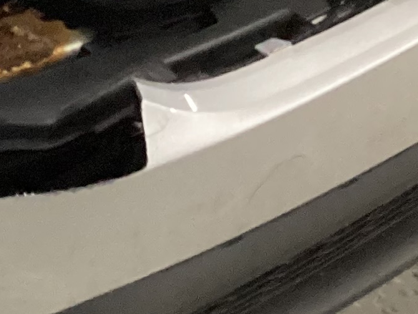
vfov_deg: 9.6
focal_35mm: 151
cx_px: -422
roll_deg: +2.0
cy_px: -153
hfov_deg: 11.7
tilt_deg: -34.0
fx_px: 1824
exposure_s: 1/50
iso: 400
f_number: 2.4
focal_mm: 3.3
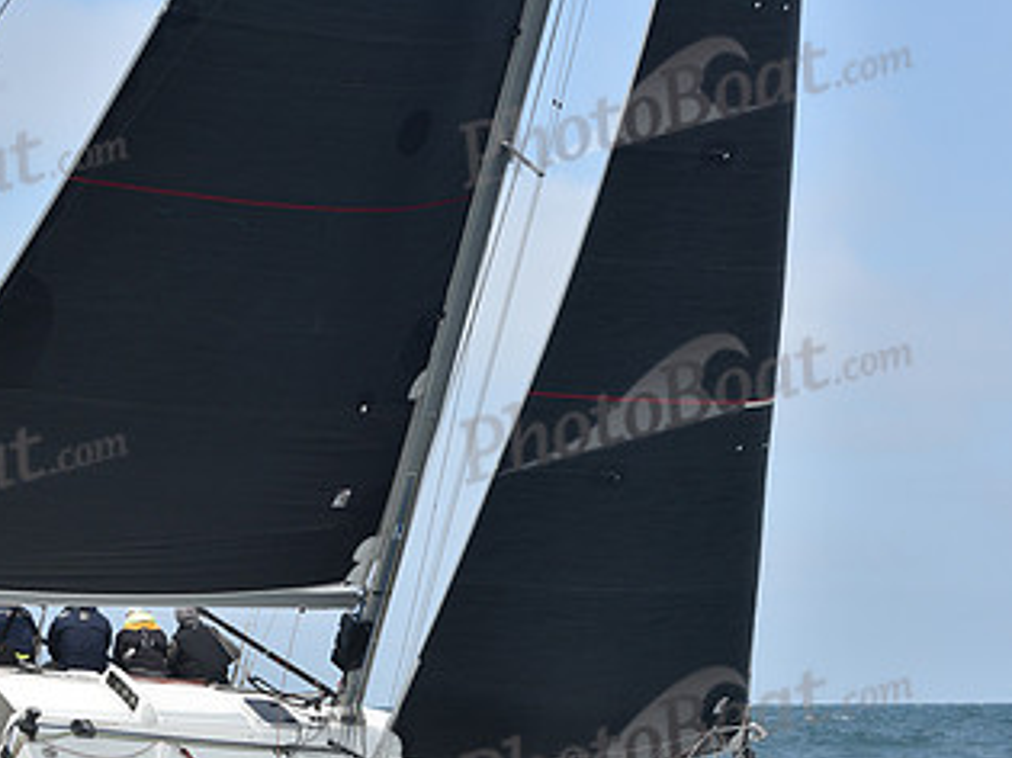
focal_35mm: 124
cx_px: 296
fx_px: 3624
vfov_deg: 11.9
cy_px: 612
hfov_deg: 15.8
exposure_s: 1/800
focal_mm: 70
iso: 250
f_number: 9
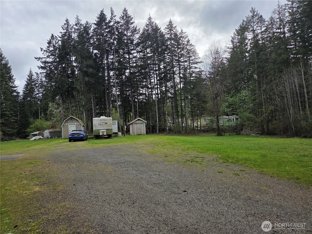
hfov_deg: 73.9
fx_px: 207
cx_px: 156
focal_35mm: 23
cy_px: 117
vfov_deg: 58.9
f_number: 1.8
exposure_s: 1/5862
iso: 80
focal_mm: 5.4
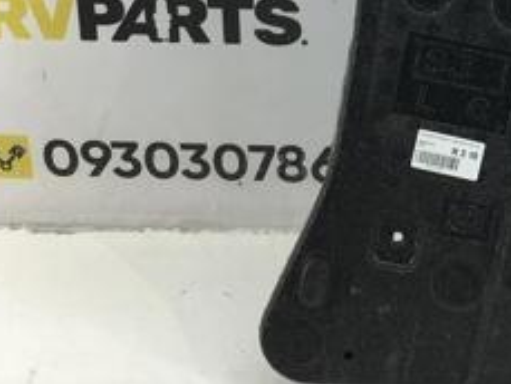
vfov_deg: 17.6
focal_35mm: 81
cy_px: -40
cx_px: 504
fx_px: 1196
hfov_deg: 23.2
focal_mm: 4.15
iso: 25
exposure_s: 1/50
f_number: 2.2
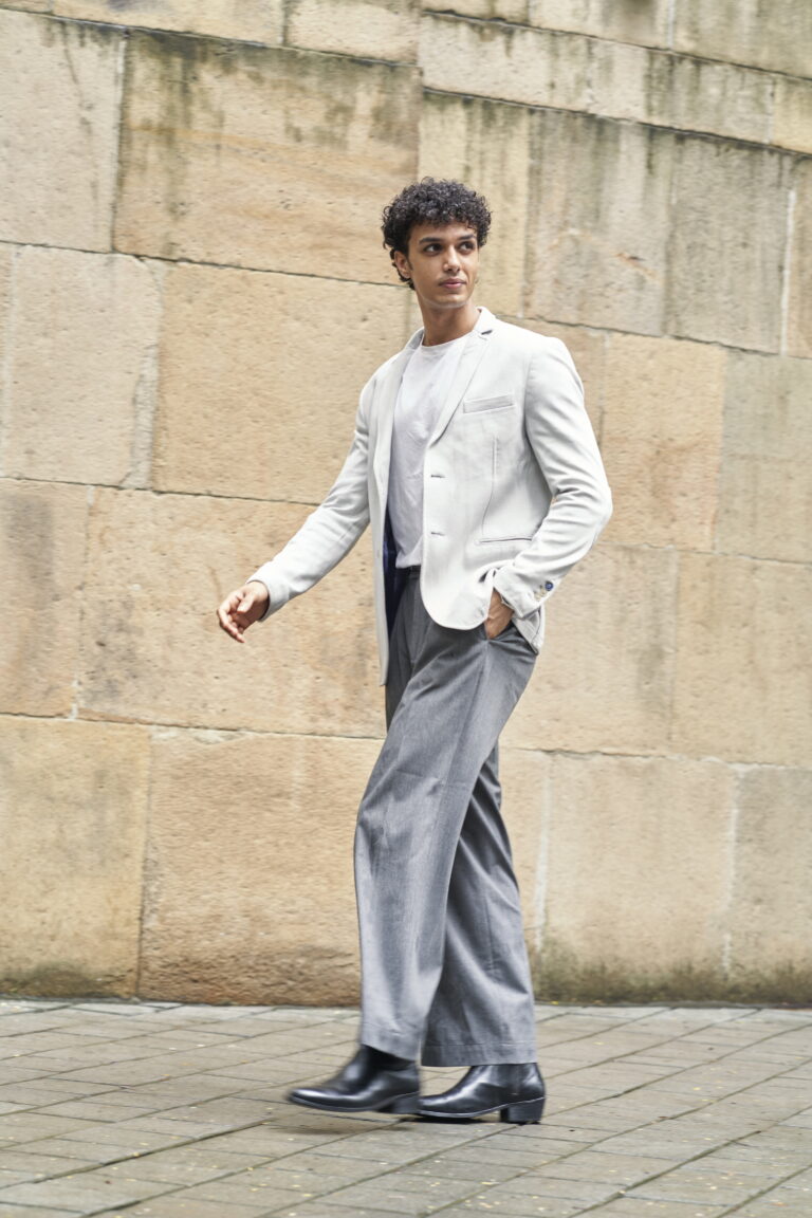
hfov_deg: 16.1
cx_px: 406
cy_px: 609
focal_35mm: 85
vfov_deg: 23.9
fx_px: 2876
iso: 400
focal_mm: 85
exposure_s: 1/100
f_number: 4.5
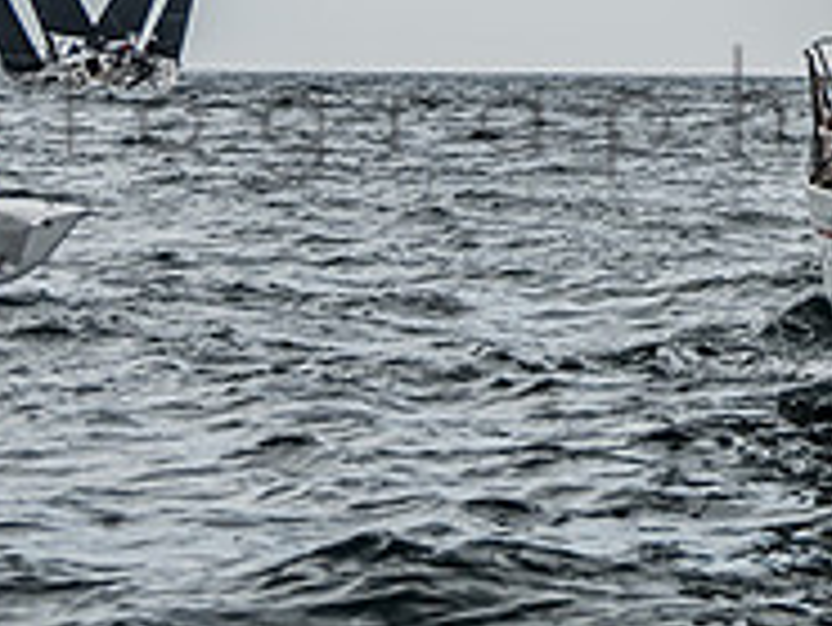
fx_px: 6157
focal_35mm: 256
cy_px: -292
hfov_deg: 7.6
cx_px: 1157
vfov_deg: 5.8
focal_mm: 62
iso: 400
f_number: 6
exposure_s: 1/3200
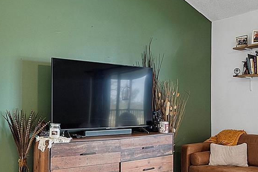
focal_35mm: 43
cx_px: 157
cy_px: 107
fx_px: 308
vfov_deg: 31.1
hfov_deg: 45.1
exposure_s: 1/2.5
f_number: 9
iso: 250
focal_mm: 10
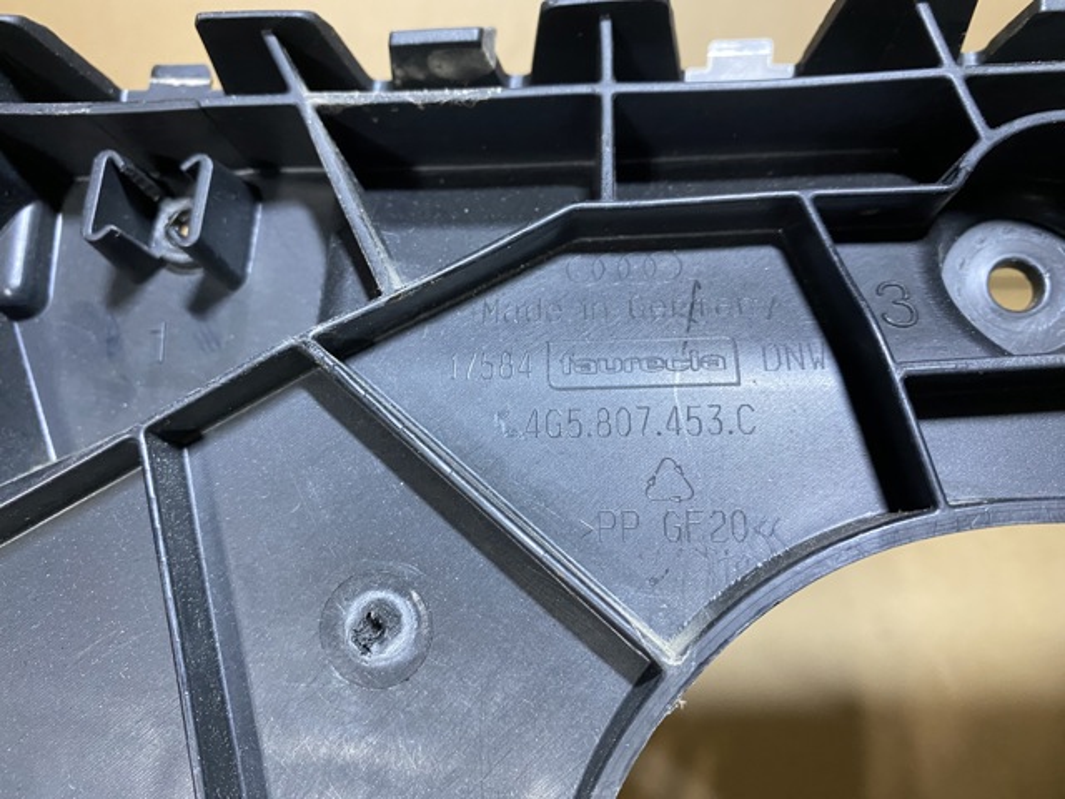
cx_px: 532
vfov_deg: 54.9
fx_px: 769
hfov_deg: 69.4
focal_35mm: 25
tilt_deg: -53.6
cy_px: 400
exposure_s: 1/60
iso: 320
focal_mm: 4.25
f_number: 1.8
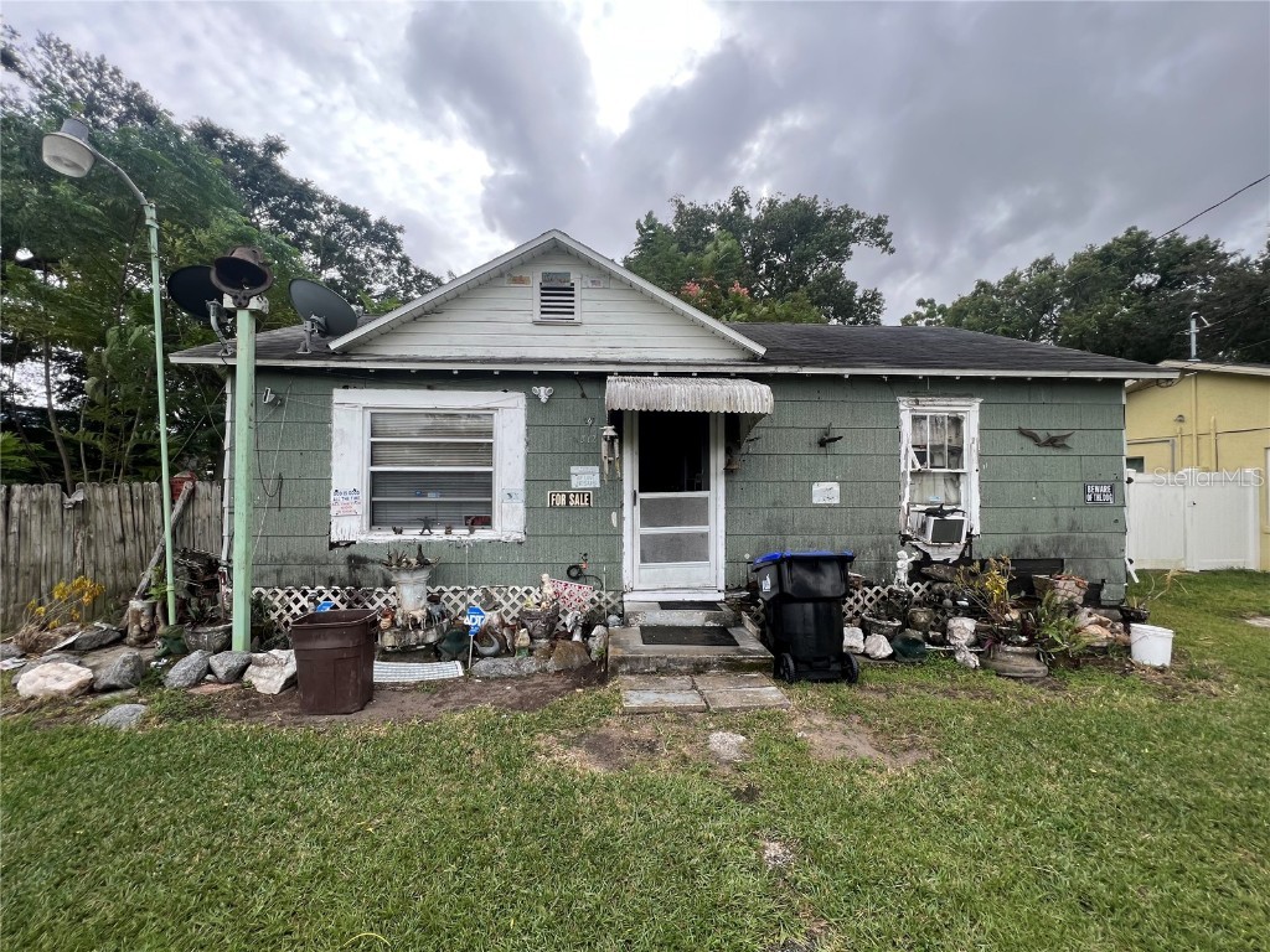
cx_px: 635
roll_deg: -0.2
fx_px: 477
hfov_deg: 106.2
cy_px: 476
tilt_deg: +0.5
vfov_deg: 89.9
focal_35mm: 13
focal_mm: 1.57
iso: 32
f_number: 1.8
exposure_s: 1/388
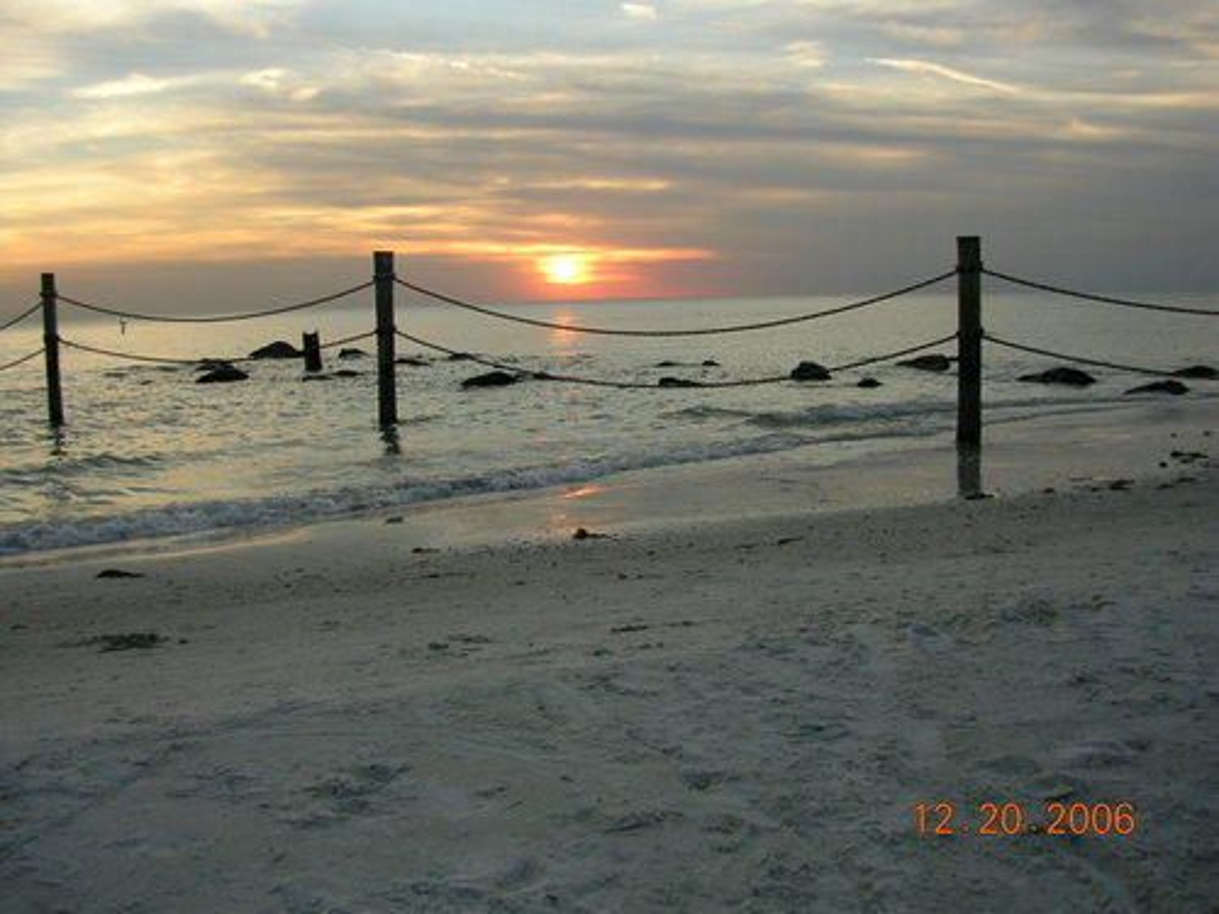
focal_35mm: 38
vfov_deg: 37.7
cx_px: 610
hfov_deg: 49.0
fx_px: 1338
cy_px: 457
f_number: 2.8
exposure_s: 1/226
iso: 50
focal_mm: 5.8
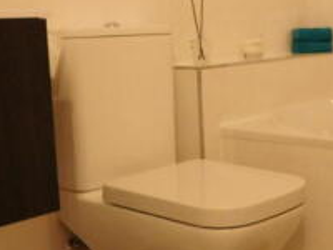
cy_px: 91
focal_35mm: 67
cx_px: 319
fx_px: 645
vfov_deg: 21.9
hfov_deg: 27.6
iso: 400
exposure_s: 1/20
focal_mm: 4
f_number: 3
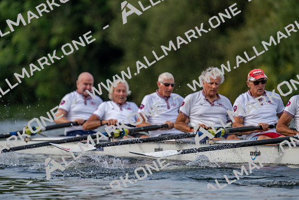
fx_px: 4984
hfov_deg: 3.4
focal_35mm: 600
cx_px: 150
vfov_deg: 2.3
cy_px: 100
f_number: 6.3
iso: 400
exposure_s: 1/1600
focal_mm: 600
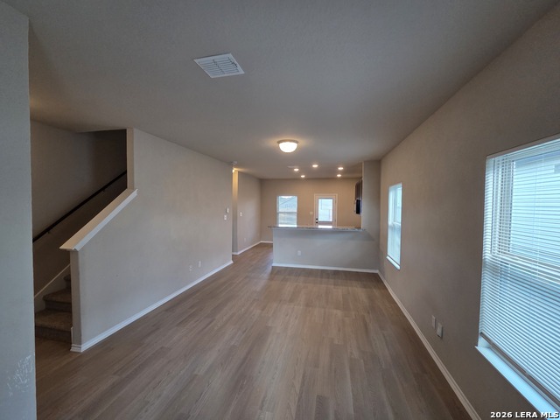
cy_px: 210
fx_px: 210
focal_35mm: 13
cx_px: 280
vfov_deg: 89.9
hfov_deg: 106.2
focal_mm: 2.2
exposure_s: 1/120
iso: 200
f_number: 2.2
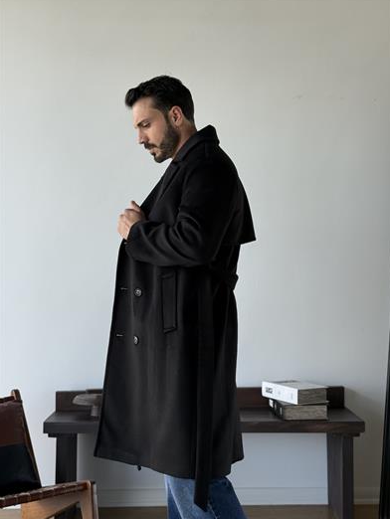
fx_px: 735
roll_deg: +0.0
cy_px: 259
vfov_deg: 38.9
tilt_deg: +1.7
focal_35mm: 49
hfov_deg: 29.7
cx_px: 197
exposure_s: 1/263
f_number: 1.78
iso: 64
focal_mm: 6.76
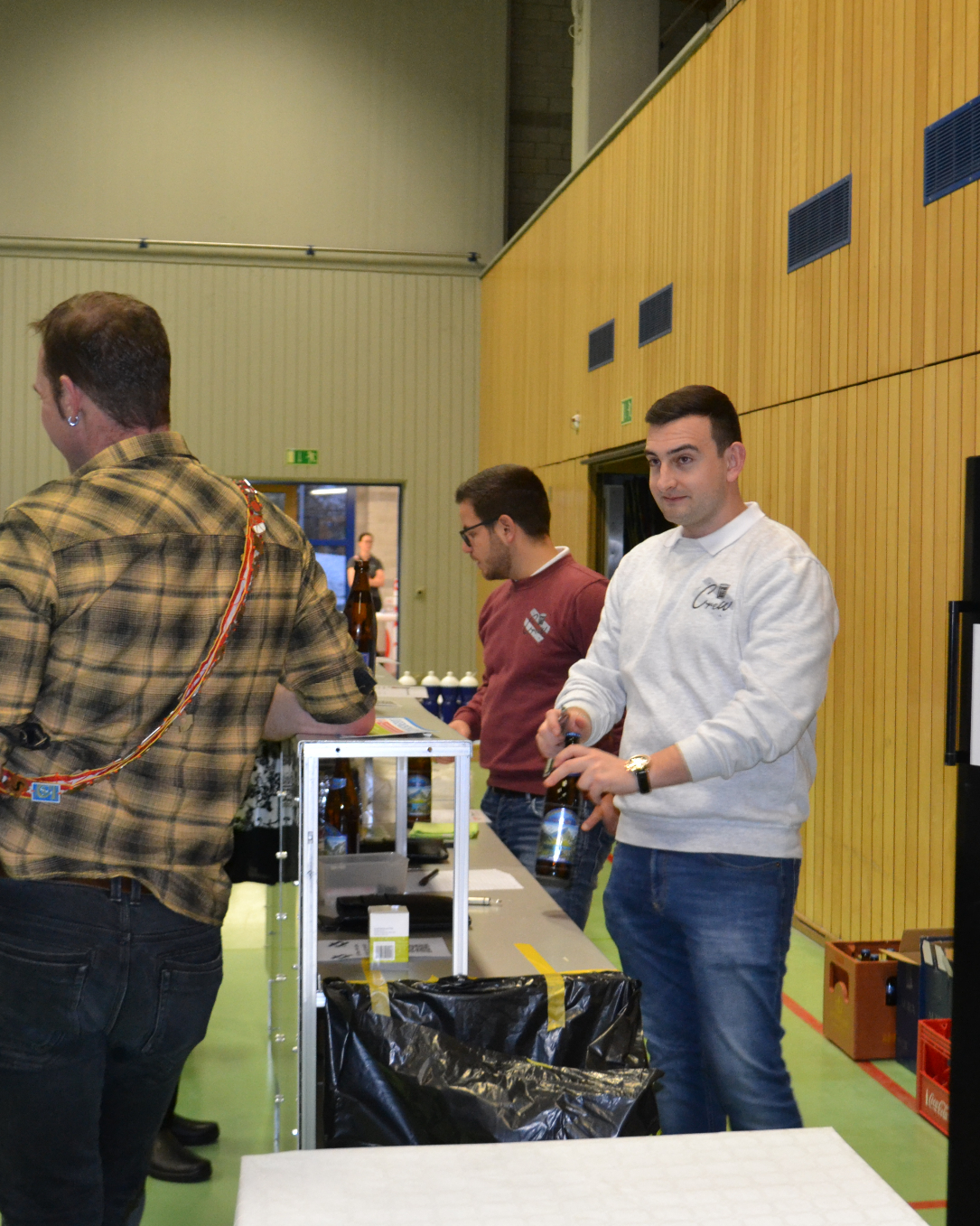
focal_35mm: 51
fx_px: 1850
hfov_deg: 29.5
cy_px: 611
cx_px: 633
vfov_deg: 36.7
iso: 1600
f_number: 4
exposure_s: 1/60
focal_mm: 24
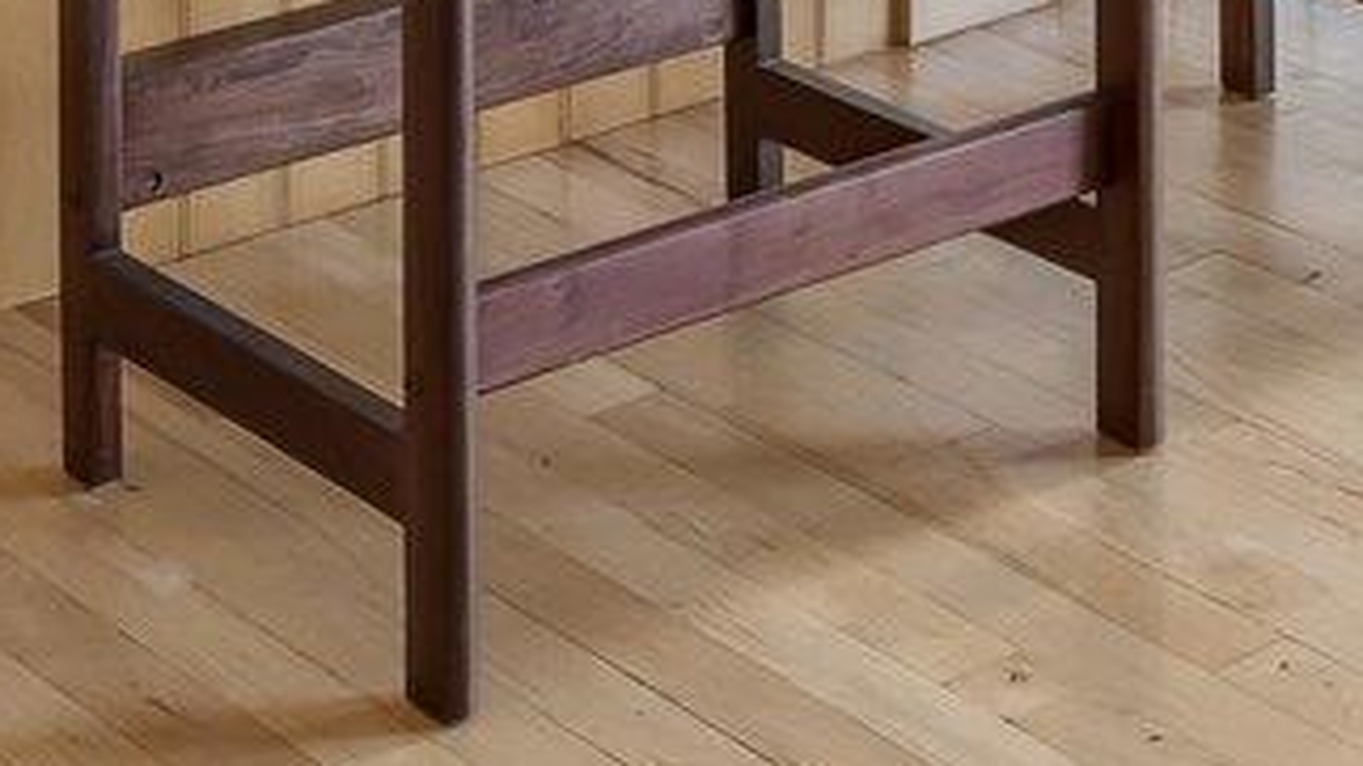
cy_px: -1407
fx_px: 4457
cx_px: 1981
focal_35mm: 123
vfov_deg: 8.5
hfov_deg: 16.1
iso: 250
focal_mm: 18.5
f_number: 9
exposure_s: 1/25
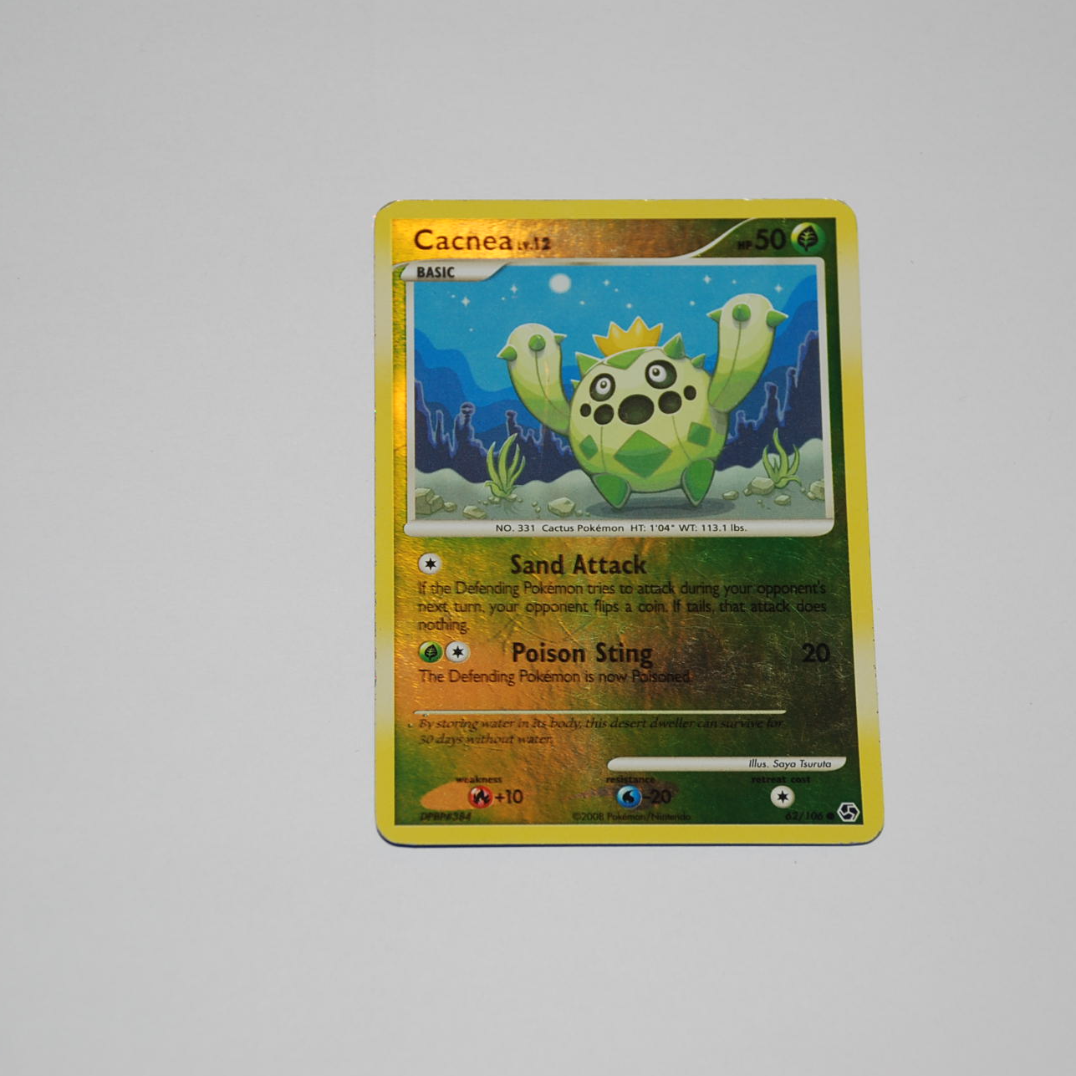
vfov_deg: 14.7
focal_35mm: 119
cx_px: 611
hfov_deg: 14.6
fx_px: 4185
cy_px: 540
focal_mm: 62
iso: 200
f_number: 5.3
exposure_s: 1/60
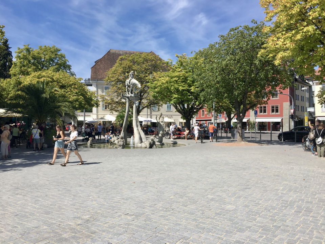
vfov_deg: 48.2
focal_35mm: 29
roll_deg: -1.3
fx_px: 272
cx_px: 162
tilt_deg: +3.2
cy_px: 122
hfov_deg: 61.7
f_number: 2.2
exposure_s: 1/1261
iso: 25
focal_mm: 4.15
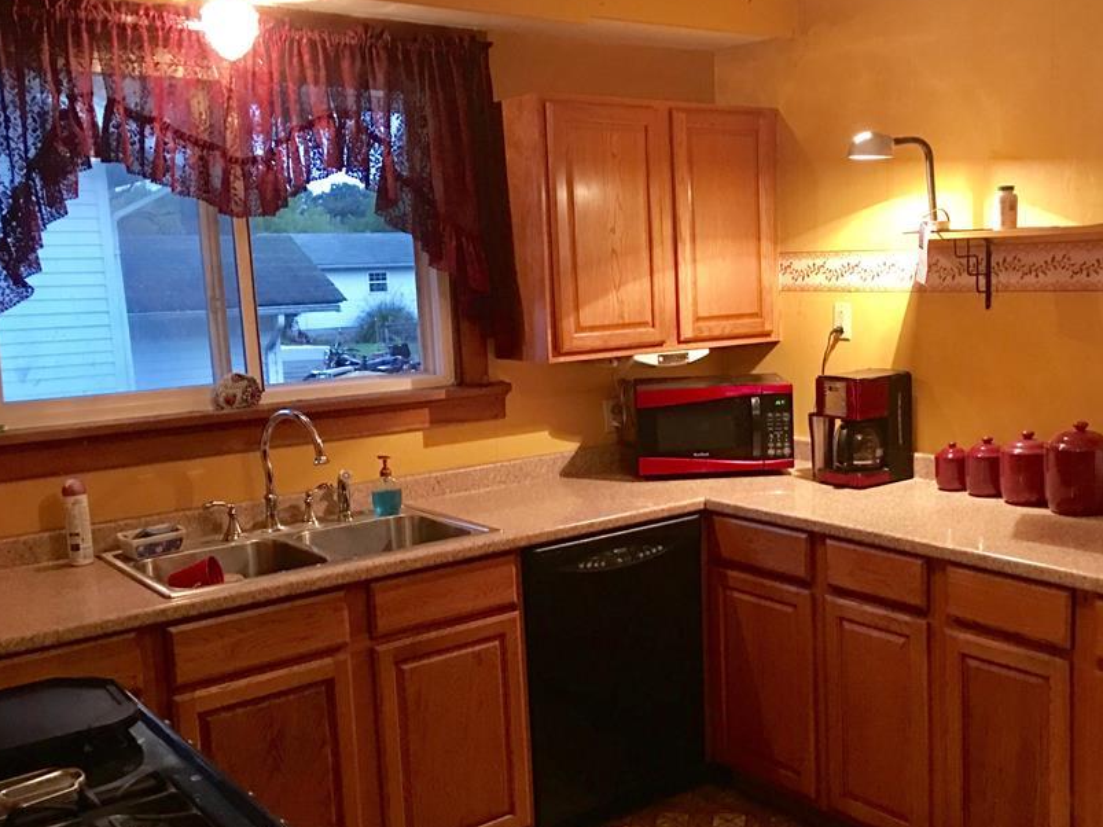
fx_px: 1179
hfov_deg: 49.8
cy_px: 441
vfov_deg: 38.6
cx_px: 665
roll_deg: +1.8
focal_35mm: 37
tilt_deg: -6.7
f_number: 2.2
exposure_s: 1/4
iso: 80
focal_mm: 4.15
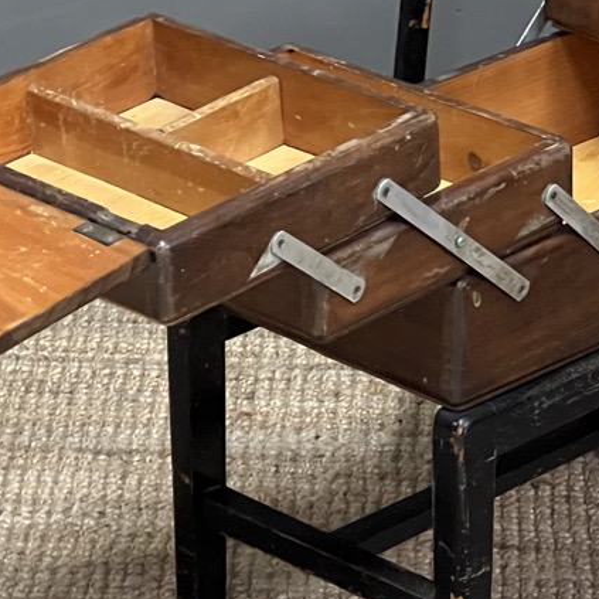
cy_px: 188
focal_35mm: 206
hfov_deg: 8.5
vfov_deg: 8.5
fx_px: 4033
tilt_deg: -21.4
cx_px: 450
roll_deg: -0.9
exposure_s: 1/25
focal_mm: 9
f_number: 2.8
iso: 1000
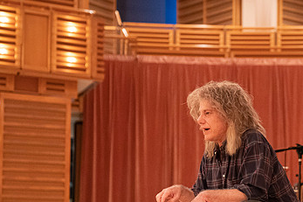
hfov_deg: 16.6
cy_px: 141
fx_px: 1035
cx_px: 196
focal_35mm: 123
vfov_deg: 11.1
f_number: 2.8
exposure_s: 1/80
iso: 12800
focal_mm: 70
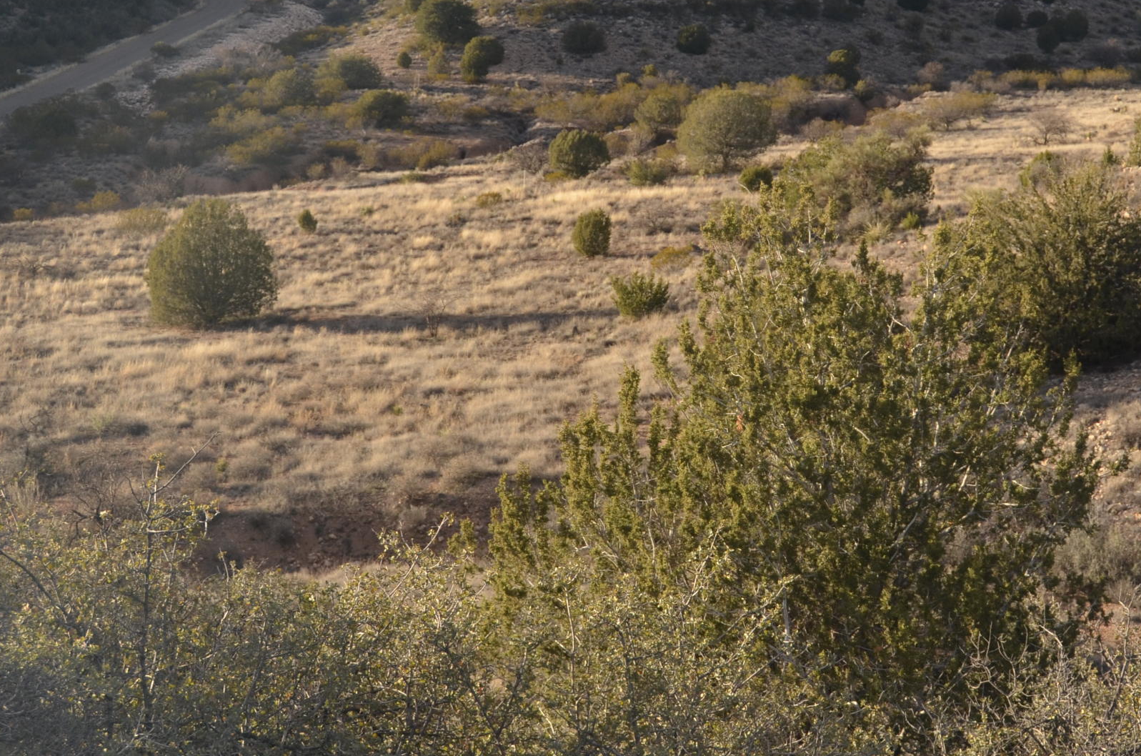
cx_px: 712
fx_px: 1961
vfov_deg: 21.8
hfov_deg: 32.3
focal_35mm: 62
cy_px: 340
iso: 200
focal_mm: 22
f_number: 4
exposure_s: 1/250
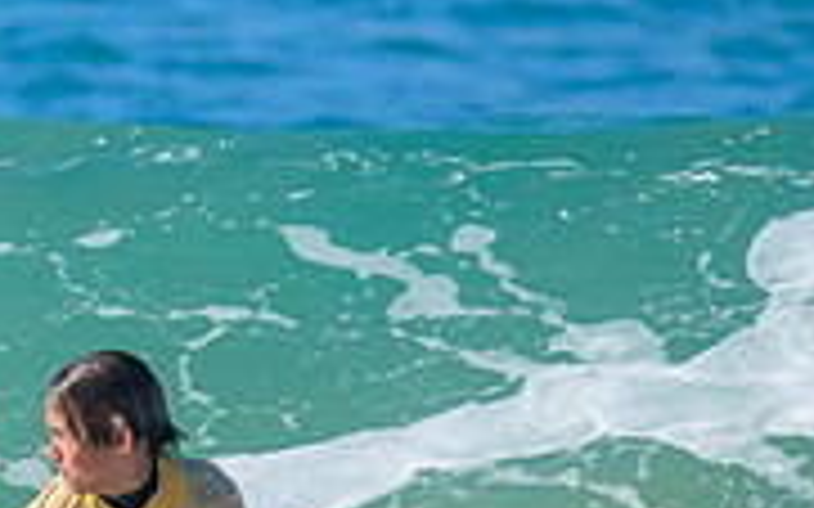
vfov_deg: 0.4
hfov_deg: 0.6
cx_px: -534
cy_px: 357
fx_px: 79439
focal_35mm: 3582
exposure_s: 1/2000
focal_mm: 800
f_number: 6.3
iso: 450
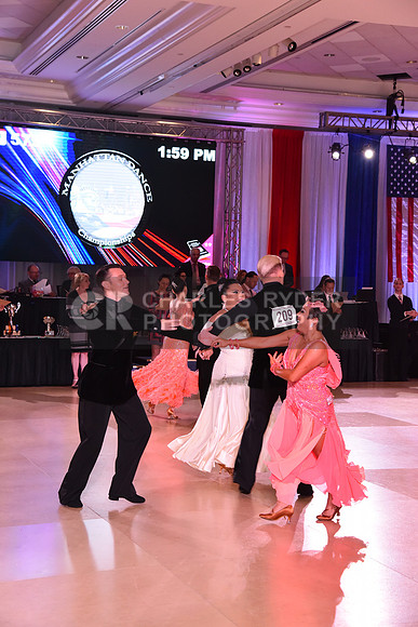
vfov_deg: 34.5
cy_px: 314
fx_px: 1009
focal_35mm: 58
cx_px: 209
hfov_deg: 23.4
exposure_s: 1/320
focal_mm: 58
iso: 2500
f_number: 6.3
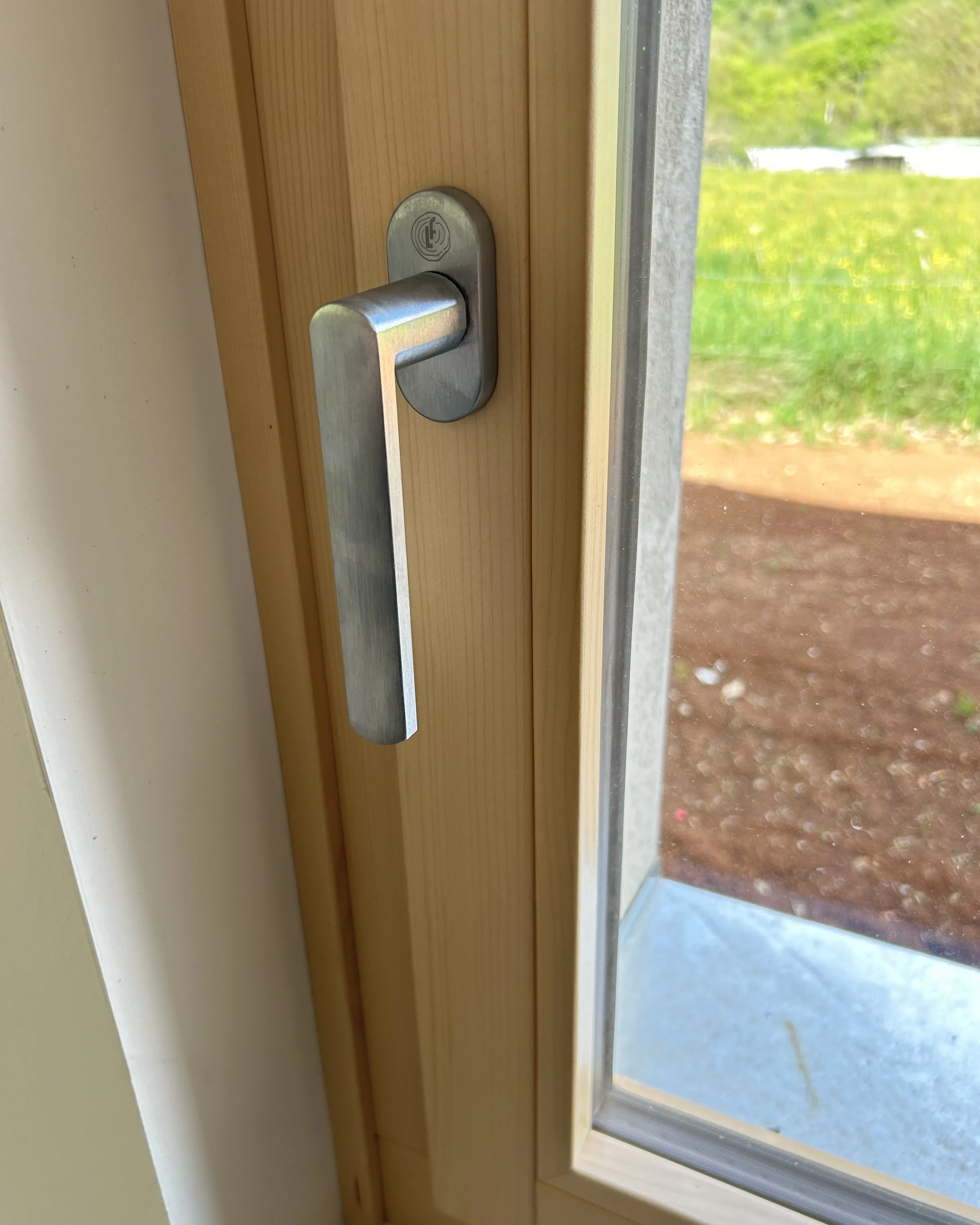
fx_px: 1015
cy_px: 649
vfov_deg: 62.2
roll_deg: +1.4
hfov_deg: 51.5
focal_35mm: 28
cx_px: 496
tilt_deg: -28.7
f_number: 1.5
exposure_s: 1/128
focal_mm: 5.7
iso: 64
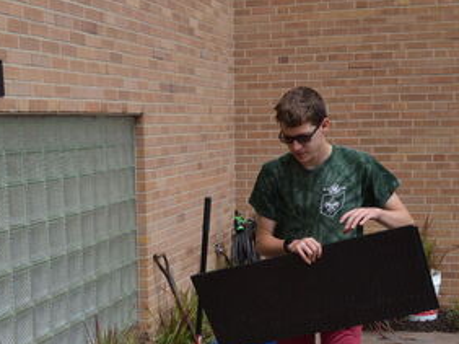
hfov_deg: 30.5
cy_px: 329
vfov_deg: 22.5
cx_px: 154
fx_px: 835
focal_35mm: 63
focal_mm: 20
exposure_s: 1/1600
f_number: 6.3
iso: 400
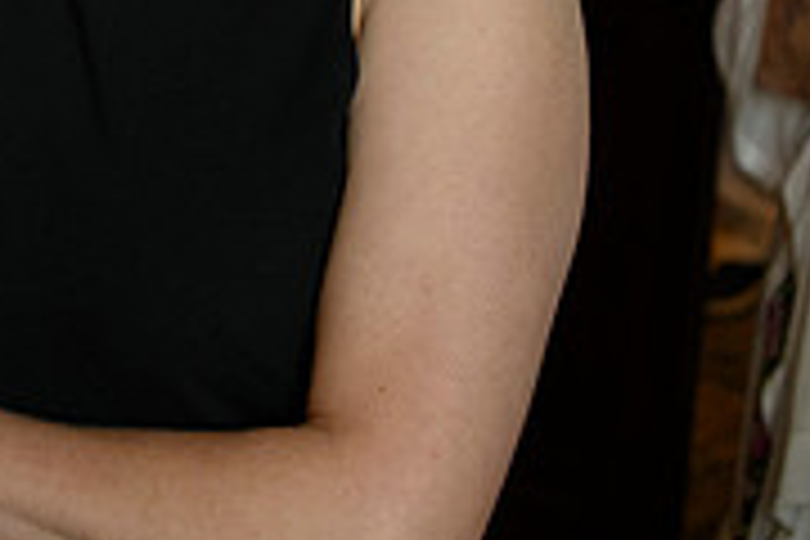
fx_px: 2542
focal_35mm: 113
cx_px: -274
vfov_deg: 11.7
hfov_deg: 16.9
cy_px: -218
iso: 1000
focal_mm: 35
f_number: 3.2
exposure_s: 1/125
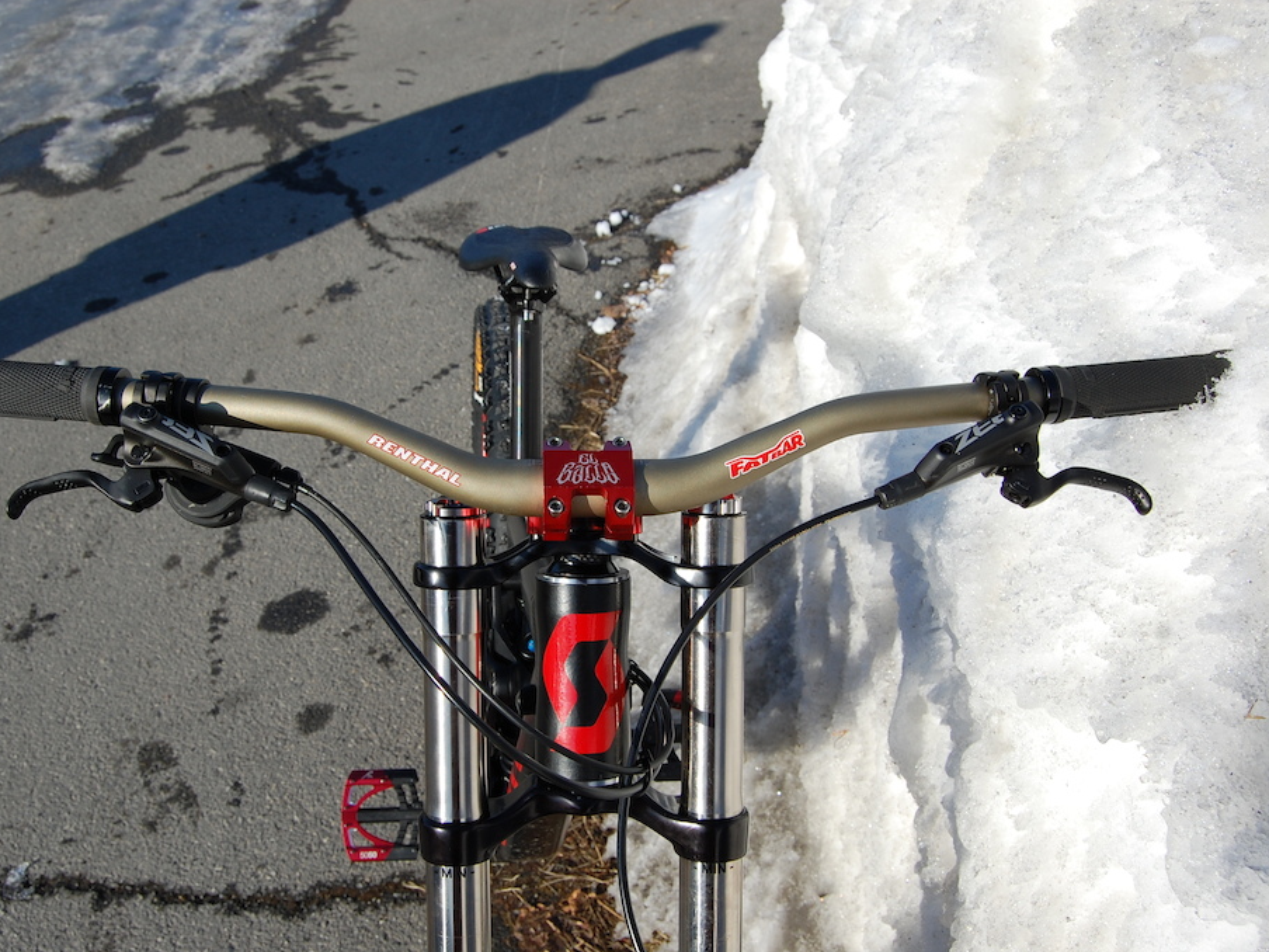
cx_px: 560
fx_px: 1376
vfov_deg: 38.1
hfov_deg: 49.4
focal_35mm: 38
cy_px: 477
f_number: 10
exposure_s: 1/400
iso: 200
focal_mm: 23
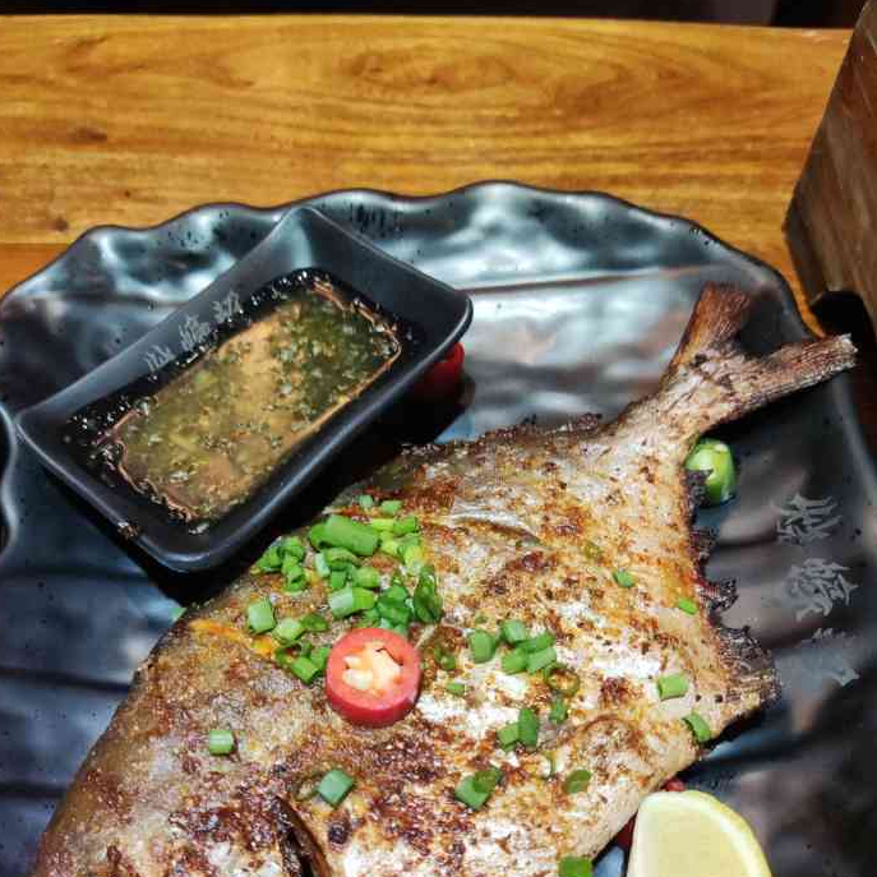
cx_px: 431
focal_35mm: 30
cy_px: 570
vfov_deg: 53.2
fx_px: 860
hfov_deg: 54.0
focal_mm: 4.71
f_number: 1.79
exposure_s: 1/50
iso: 427
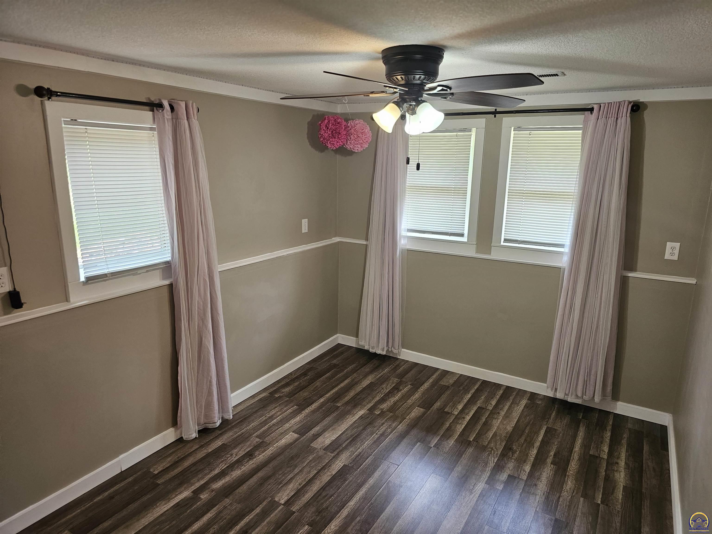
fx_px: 473
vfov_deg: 58.9
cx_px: 356
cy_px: 267
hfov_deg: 73.9
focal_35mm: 23
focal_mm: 6.3
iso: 200
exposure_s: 1/120
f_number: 1.7
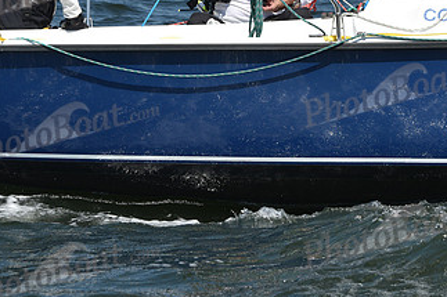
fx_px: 2184
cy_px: 39
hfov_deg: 11.7
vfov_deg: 7.8
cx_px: 232
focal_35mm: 176
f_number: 7.1
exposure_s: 1/1250
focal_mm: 98
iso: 250
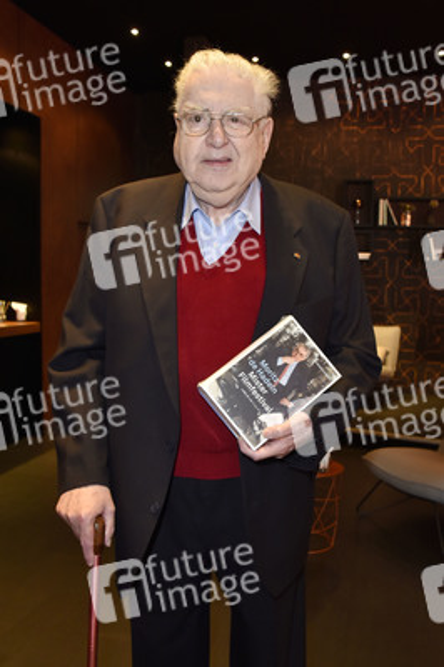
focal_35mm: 32
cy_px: 334
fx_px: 593
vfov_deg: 58.8
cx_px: 222
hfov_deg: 41.0
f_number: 5.6
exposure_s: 1/80
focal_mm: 32
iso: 1250
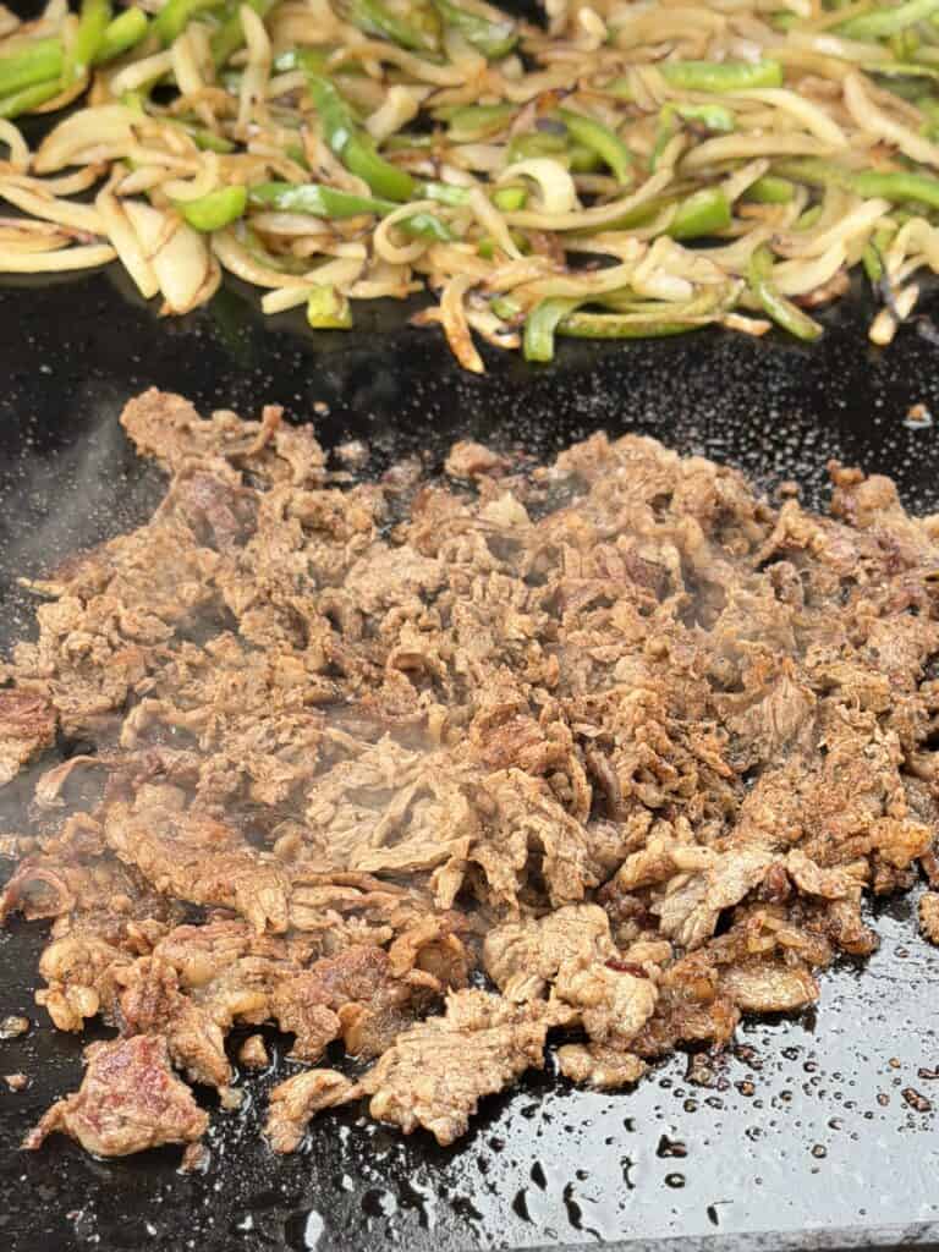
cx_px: 470
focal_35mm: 48
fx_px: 1736
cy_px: 626
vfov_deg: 39.7
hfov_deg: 30.3
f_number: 1.78
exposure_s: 1/455
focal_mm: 6.76
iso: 64
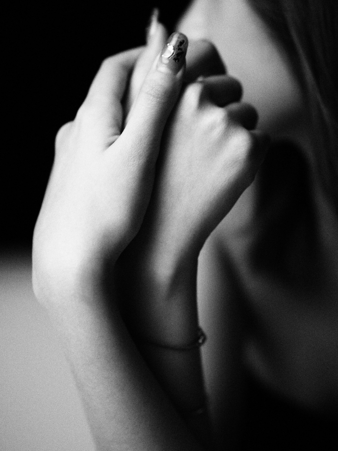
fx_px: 1120
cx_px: 169
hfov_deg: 17.2
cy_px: 226
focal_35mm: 86
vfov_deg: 22.8
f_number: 1.4
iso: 400
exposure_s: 1/80
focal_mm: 43
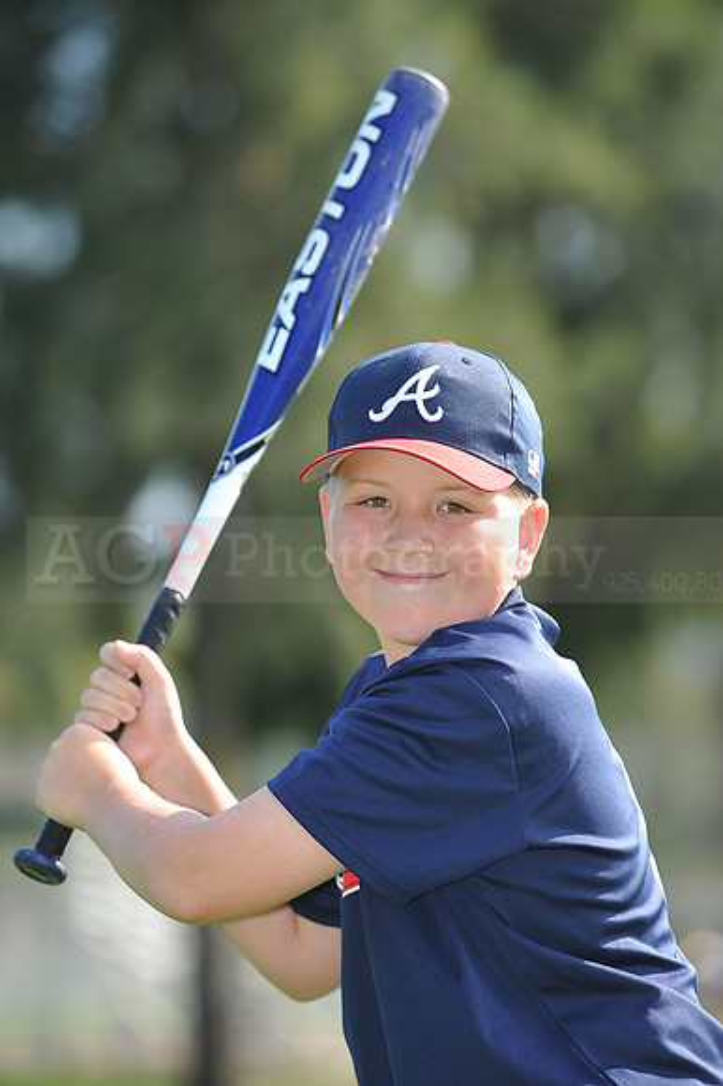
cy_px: 543
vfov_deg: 10.3
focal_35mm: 200
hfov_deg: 6.9
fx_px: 6032
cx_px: 362
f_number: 4.5
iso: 200
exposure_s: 1/500
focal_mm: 200
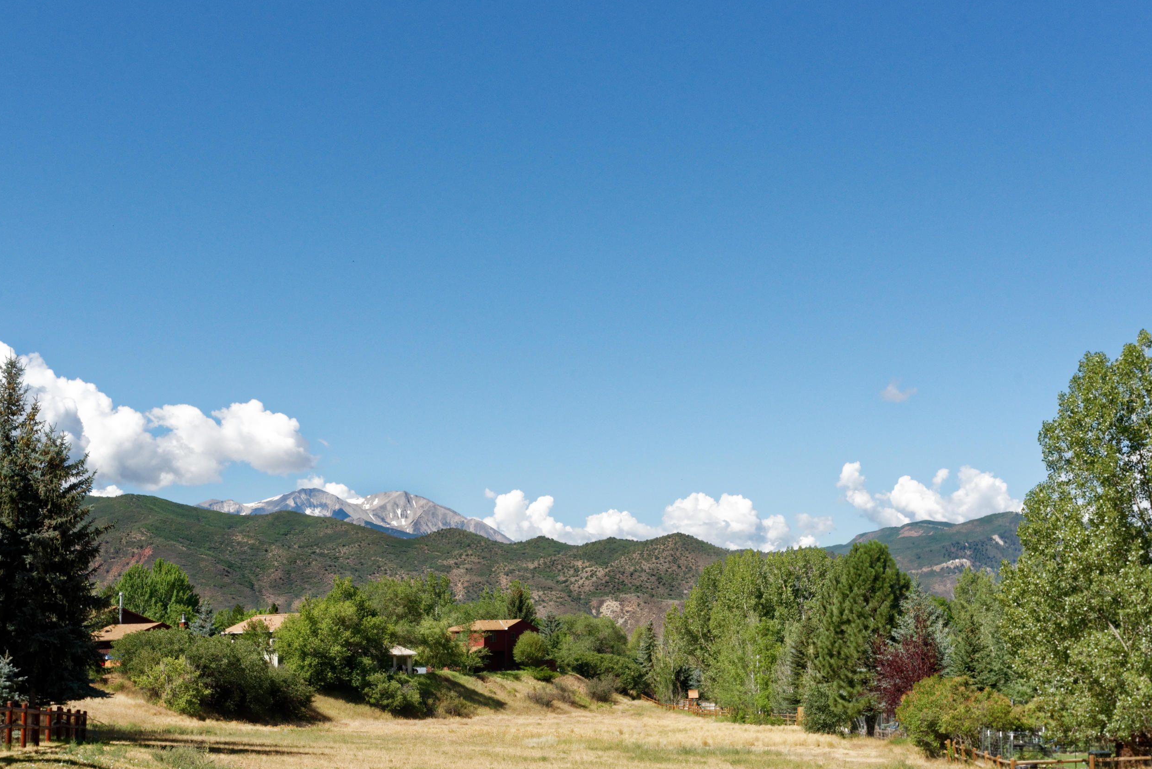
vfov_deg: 31.9
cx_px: 505
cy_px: 426
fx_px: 1344
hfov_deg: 46.3
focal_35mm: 42
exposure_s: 1/1000
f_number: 7.1
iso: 800
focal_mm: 35
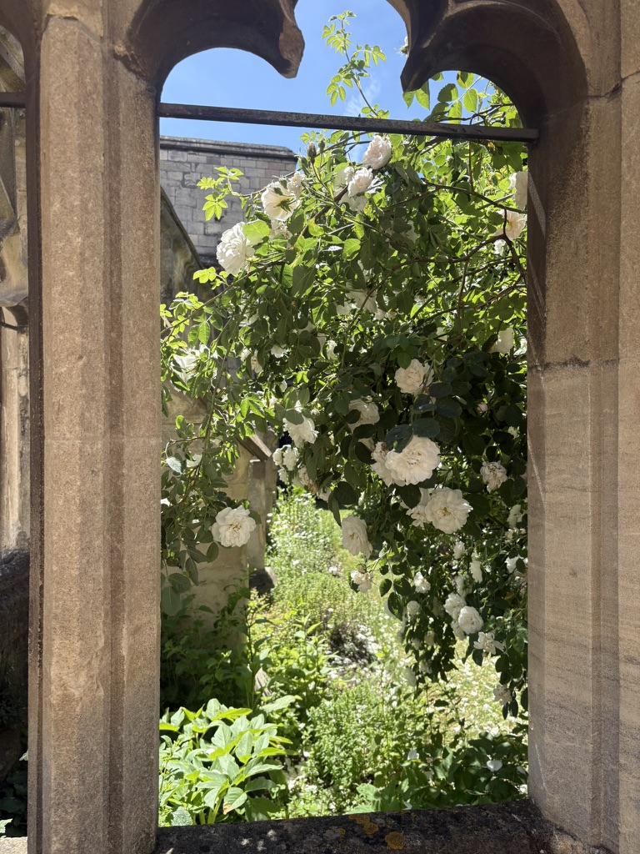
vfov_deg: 67.3
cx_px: 320
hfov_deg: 53.1
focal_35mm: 26
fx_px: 641
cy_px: 427
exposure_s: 1/1175
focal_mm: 5.96
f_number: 1.6
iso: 50
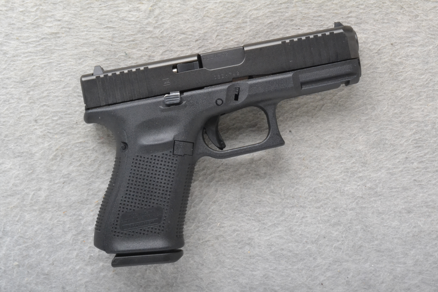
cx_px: 219
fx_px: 803
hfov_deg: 30.5
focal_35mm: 66
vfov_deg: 20.6
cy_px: 146
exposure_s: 1/160
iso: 3200
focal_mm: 44
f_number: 20
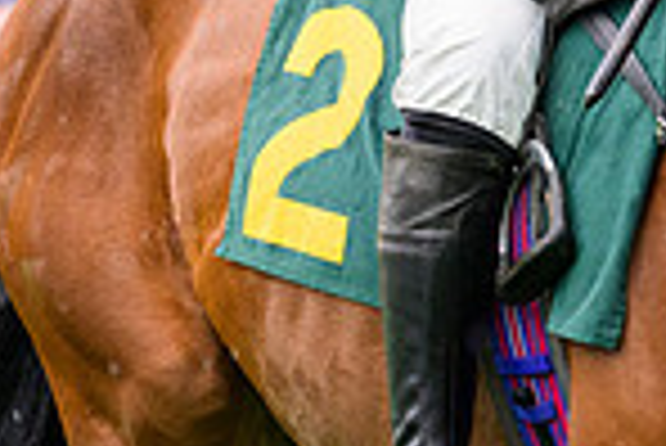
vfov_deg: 1.5
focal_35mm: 900
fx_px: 16666
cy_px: -304
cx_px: 526
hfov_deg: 2.3
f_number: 5.6
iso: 1600
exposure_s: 1/800
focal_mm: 230
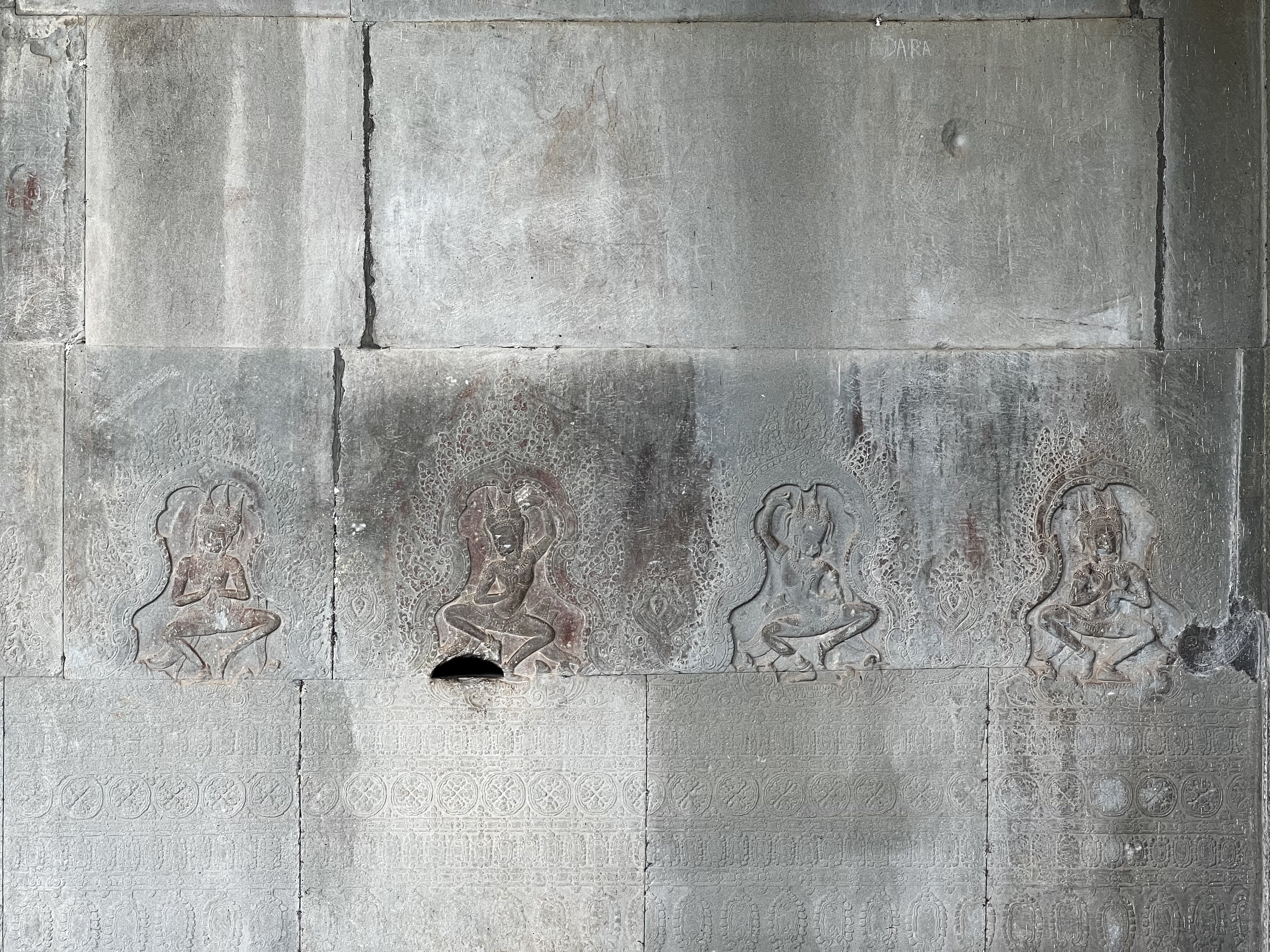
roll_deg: +0.5
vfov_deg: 19.1
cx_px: 635
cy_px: 476
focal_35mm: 77
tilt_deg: +2.2
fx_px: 2825
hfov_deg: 25.3
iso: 64
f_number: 2.8
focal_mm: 9
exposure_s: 1/99
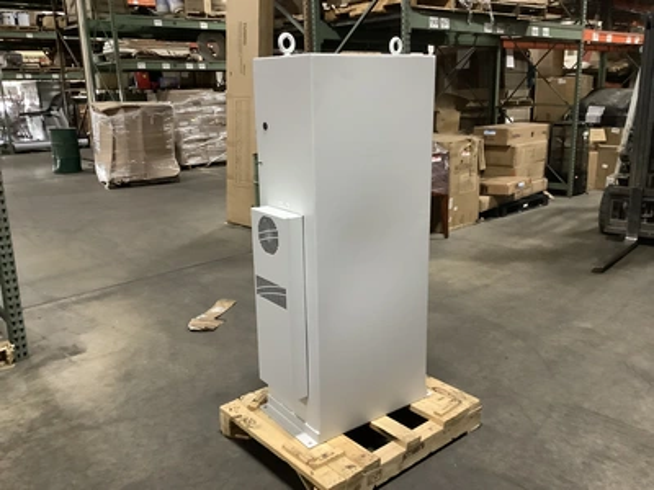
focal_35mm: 31
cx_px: 327
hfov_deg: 58.4
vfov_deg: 45.4
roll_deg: +0.8
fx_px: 586
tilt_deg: -15.5
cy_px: 245
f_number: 2.4
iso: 500
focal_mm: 3.3
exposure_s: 1/30
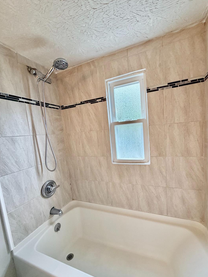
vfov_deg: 98.0
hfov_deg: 81.7
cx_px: 110
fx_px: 120
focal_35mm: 15
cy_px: 147
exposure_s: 1/120
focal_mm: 2.22
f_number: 2.2
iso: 250
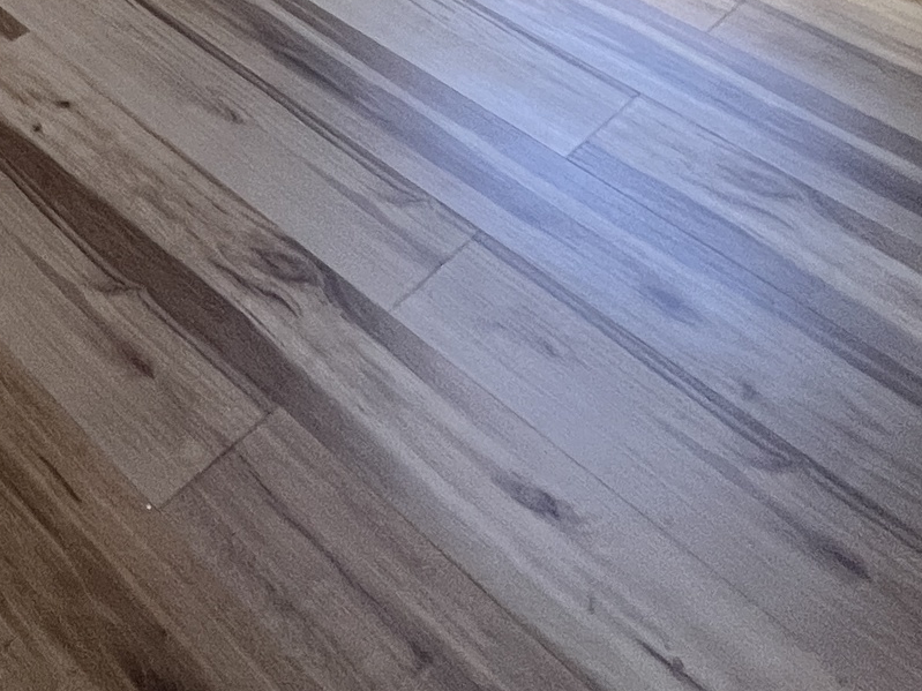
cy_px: -566
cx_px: -91
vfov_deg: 20.3
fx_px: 1332
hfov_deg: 33.4
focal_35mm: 50
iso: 160
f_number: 1.8
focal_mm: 1.57
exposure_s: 1/120
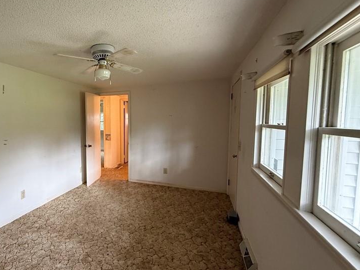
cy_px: 137
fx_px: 208
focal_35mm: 20
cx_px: 106
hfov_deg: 77.7
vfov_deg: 66.0
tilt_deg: -4.6
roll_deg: +0.5
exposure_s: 1/60
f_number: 2.2
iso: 320
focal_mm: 2.22
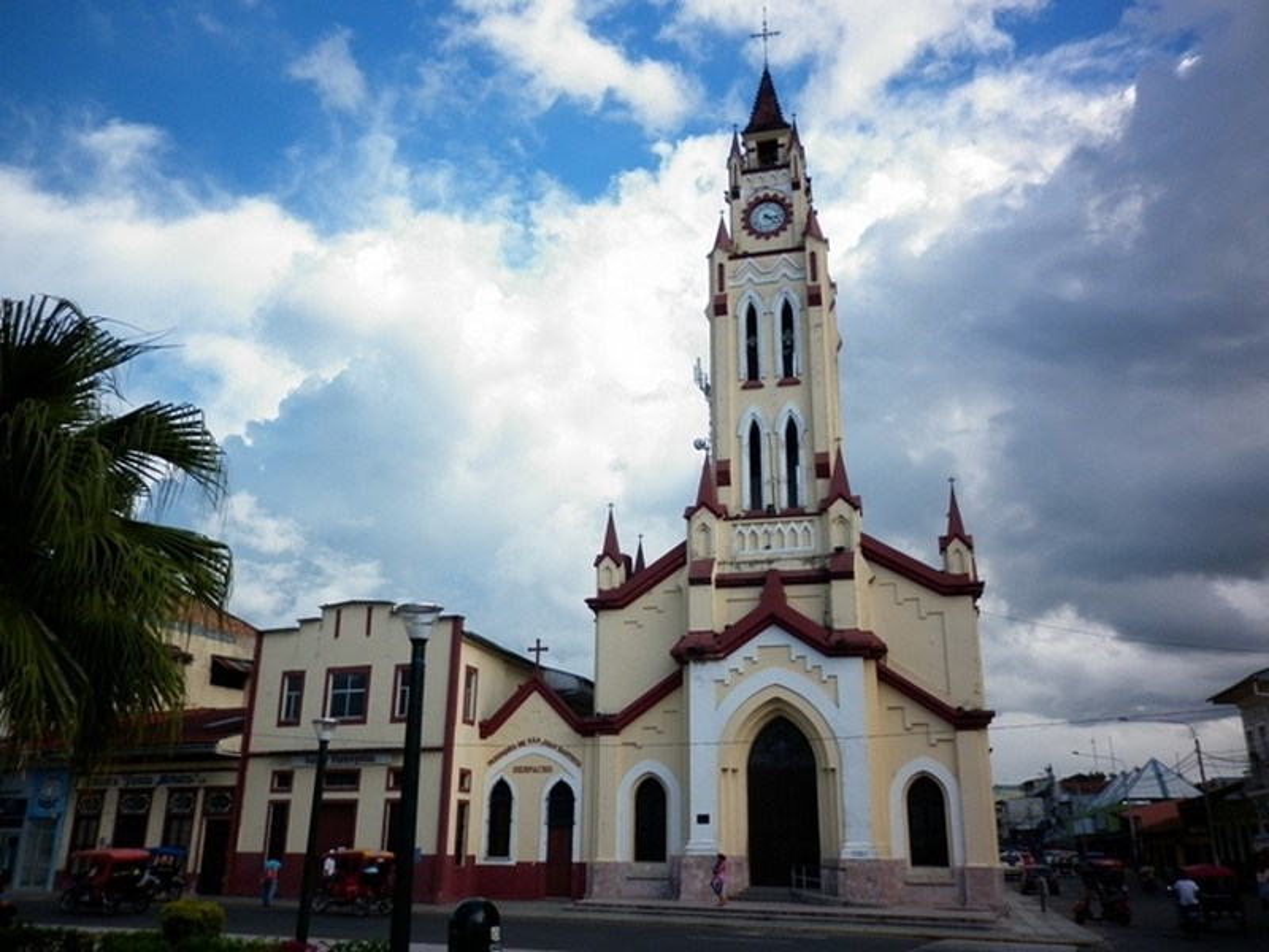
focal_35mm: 28
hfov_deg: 63.4
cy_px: 476
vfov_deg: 49.7
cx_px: 634
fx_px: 1026
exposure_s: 1/1000
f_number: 2.8
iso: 80
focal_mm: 5
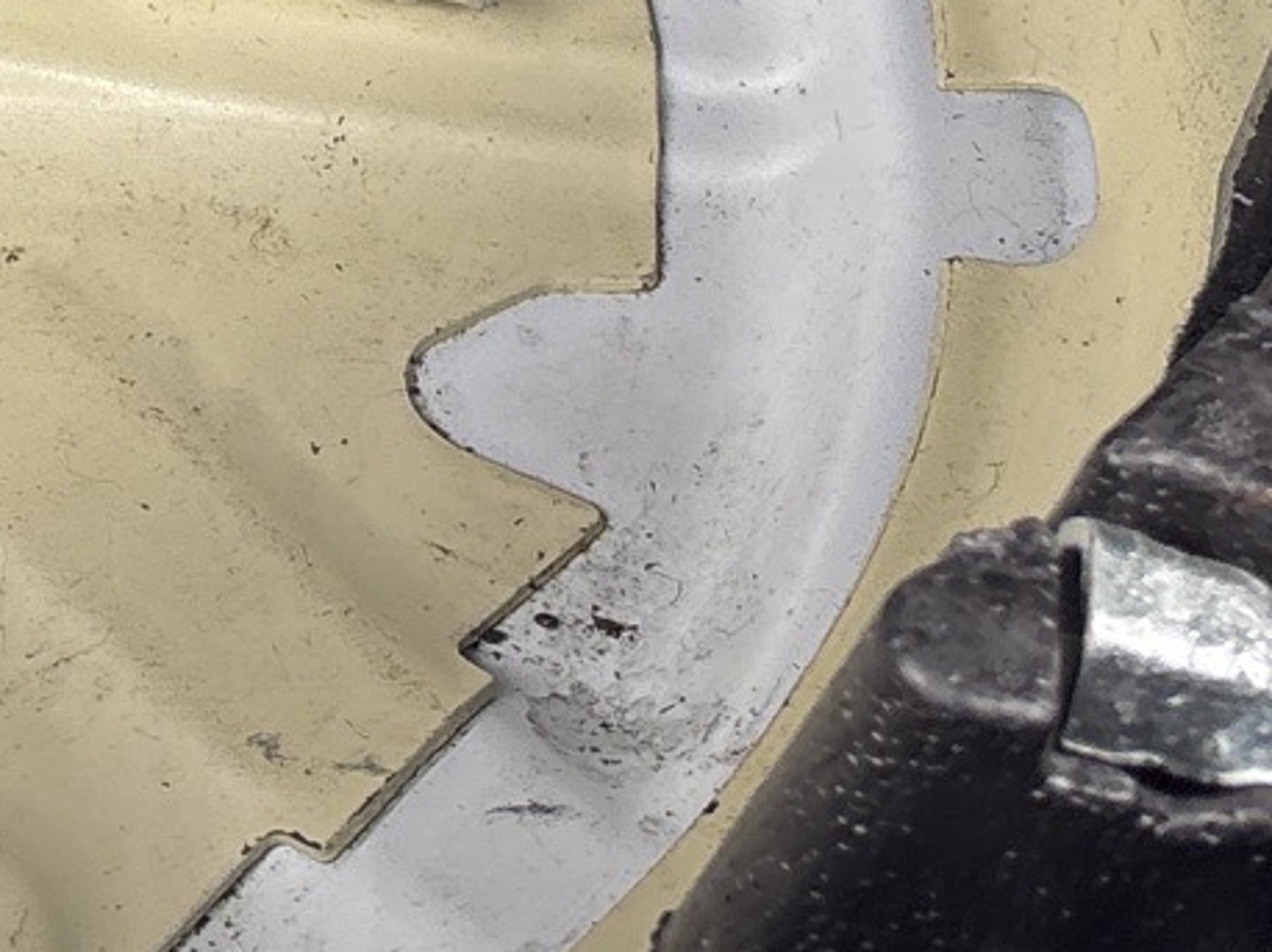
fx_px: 4003
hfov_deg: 16.6
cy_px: -747
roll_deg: -3.7
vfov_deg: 12.4
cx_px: -550
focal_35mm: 109
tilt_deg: -42.8
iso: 50
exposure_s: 1/121
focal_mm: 5.96
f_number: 1.6
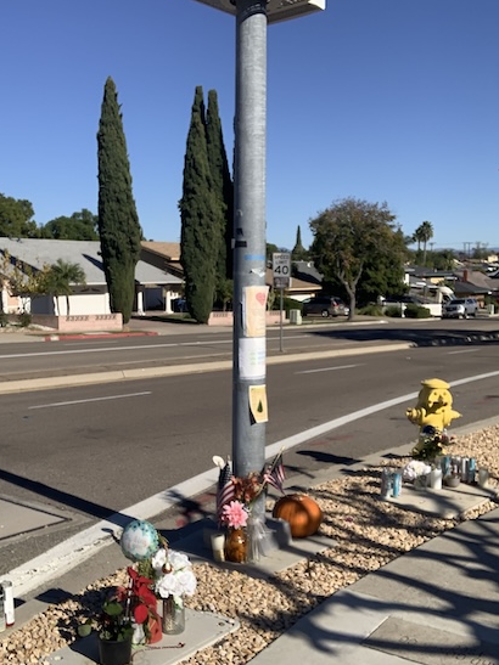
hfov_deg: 36.6
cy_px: 374
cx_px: 196
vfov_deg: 47.8
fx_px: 750
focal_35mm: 39
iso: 16
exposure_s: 1/1712
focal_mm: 2.87
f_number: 2.2
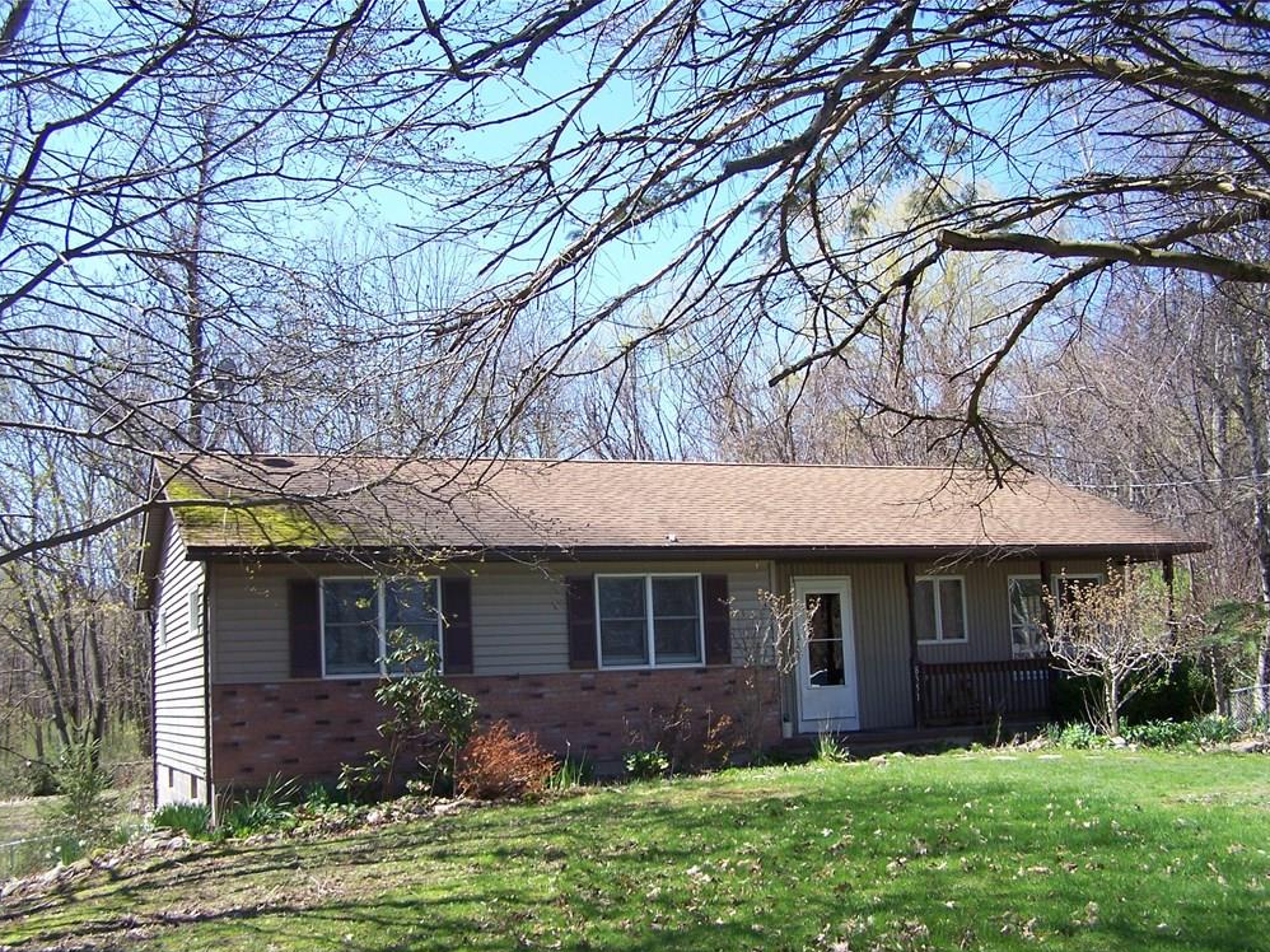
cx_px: 641
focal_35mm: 39
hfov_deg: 47.9
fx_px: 1430
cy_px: 487
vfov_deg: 36.8
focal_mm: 6.3
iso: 80
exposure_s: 1/400
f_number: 2.8
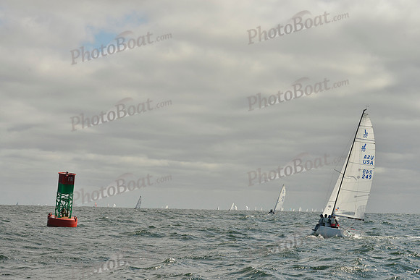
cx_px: 210
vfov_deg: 19.5
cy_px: 140
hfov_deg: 28.8
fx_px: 817
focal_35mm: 70
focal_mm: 70
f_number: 10
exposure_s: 1/1600
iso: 400
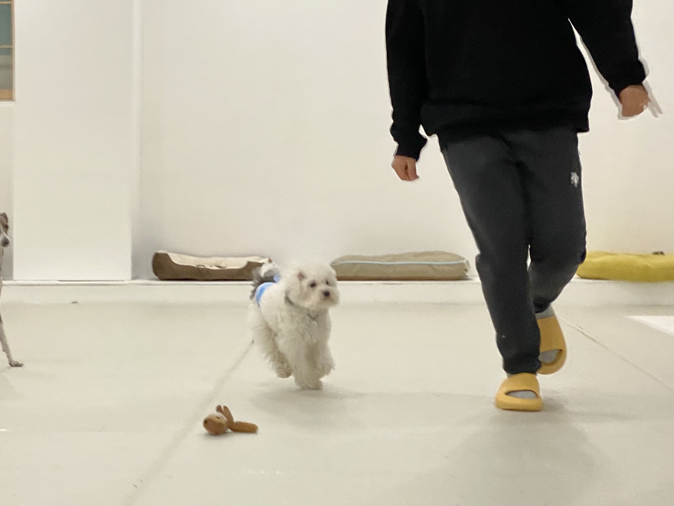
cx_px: 210
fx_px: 1616
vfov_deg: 17.8
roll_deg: +0.8
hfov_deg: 23.4
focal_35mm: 83
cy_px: 230
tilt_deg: -3.4
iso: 100
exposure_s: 1/60
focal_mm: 6
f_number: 2
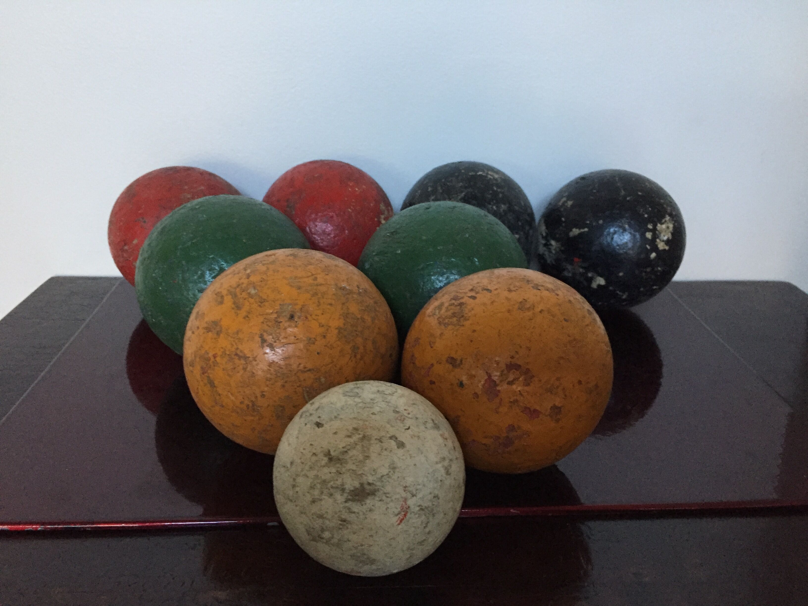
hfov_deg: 61.7
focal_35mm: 29
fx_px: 677
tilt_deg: -24.5
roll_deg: -0.6
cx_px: 404
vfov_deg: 48.2
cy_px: 303
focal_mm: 4.15
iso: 250
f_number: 2.2
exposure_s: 1/25
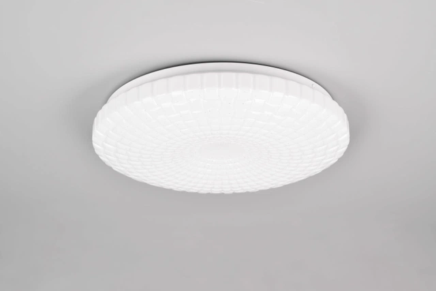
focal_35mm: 110
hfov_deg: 18.6
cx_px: 218
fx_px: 1332
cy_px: 146
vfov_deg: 12.5
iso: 100
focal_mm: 110
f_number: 14
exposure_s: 1/15
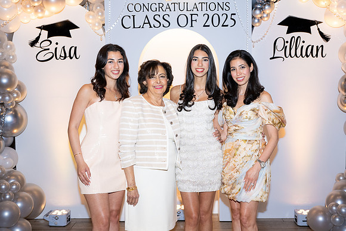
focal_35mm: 42
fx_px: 404
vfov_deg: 31.9
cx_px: 173
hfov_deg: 46.4
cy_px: 116
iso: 1000
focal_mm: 42
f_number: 5.6
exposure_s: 1/80
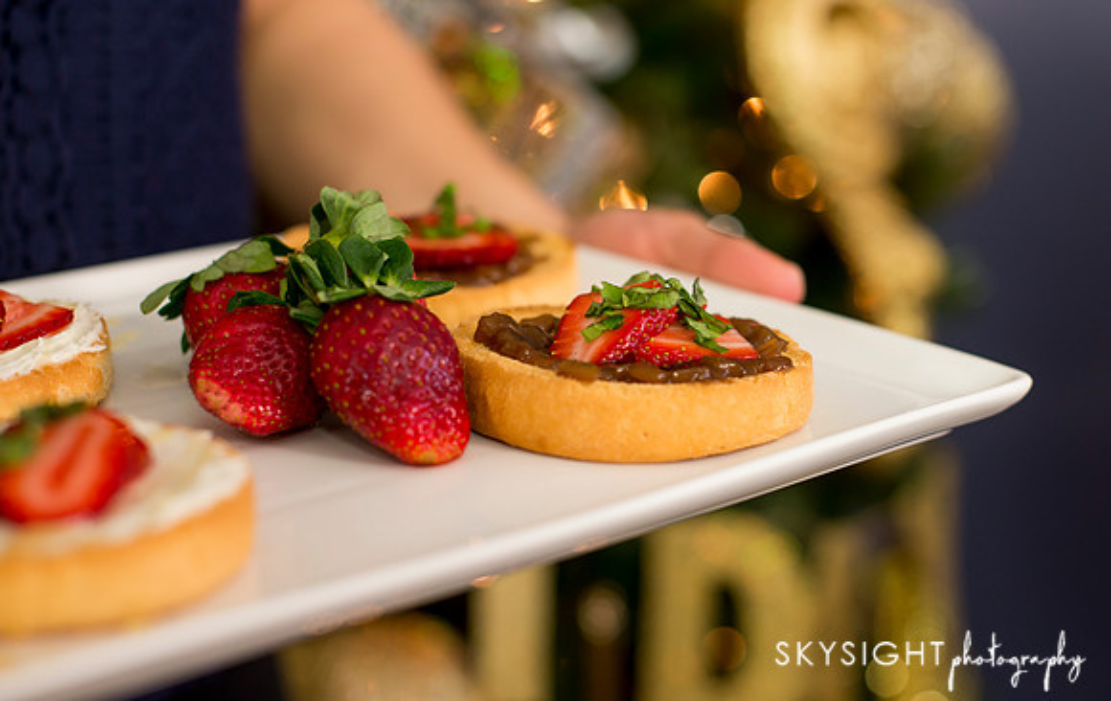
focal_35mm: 59
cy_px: 347
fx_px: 1787
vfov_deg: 22.2
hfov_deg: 34.5
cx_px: 632
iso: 1000
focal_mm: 50
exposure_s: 1/160
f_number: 3.2
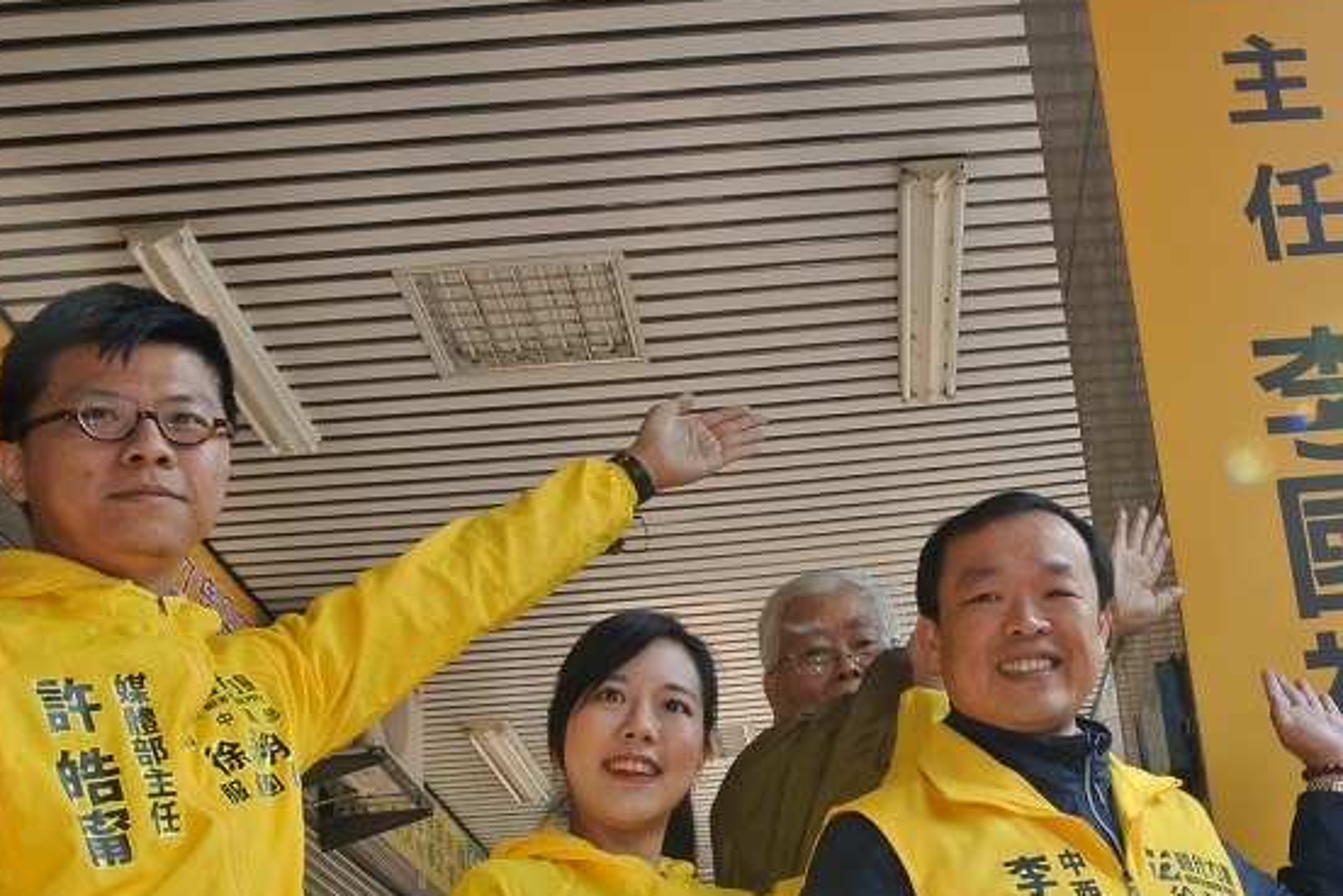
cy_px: 632
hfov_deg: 39.0
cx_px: 1044
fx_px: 1828
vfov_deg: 27.3
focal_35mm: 49
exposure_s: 1/60
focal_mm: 10
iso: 200
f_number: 9
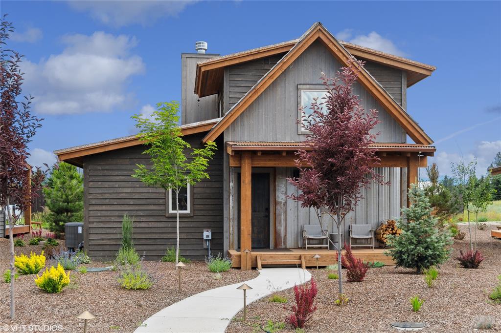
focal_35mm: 46
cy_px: 166
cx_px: 250
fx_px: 640
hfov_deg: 42.8
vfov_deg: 29.2
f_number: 6.3
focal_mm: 31
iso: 200
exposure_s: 1/500
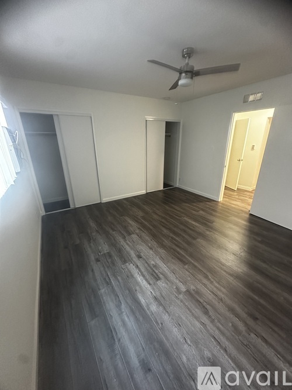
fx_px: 158
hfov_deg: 85.7
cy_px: 195
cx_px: 146
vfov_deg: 102.1
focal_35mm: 14
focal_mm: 2.22
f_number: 2.2
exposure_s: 1/60
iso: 1000
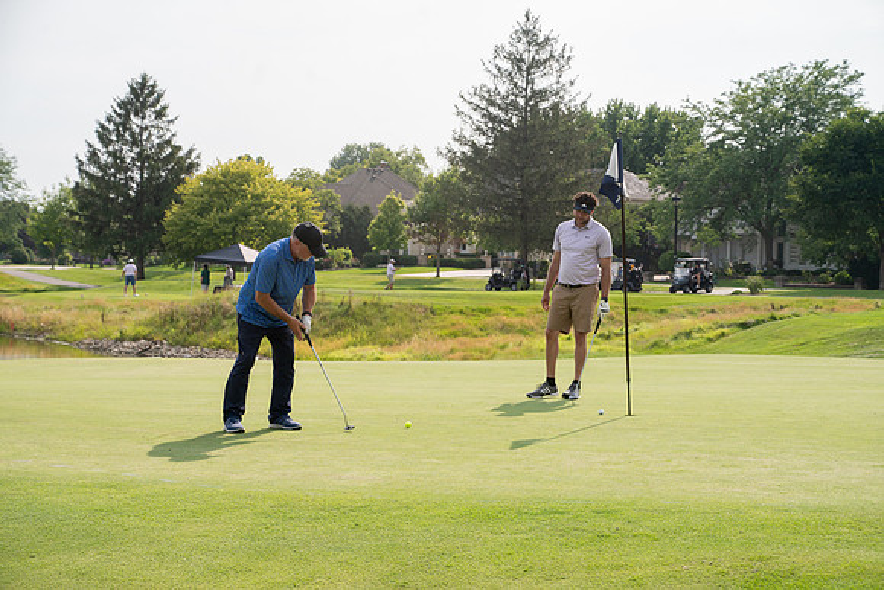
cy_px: 295
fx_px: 1723
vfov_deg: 19.4
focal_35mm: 70
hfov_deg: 28.8
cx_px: 442
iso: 250
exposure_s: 1/1600
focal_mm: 70
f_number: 6.3
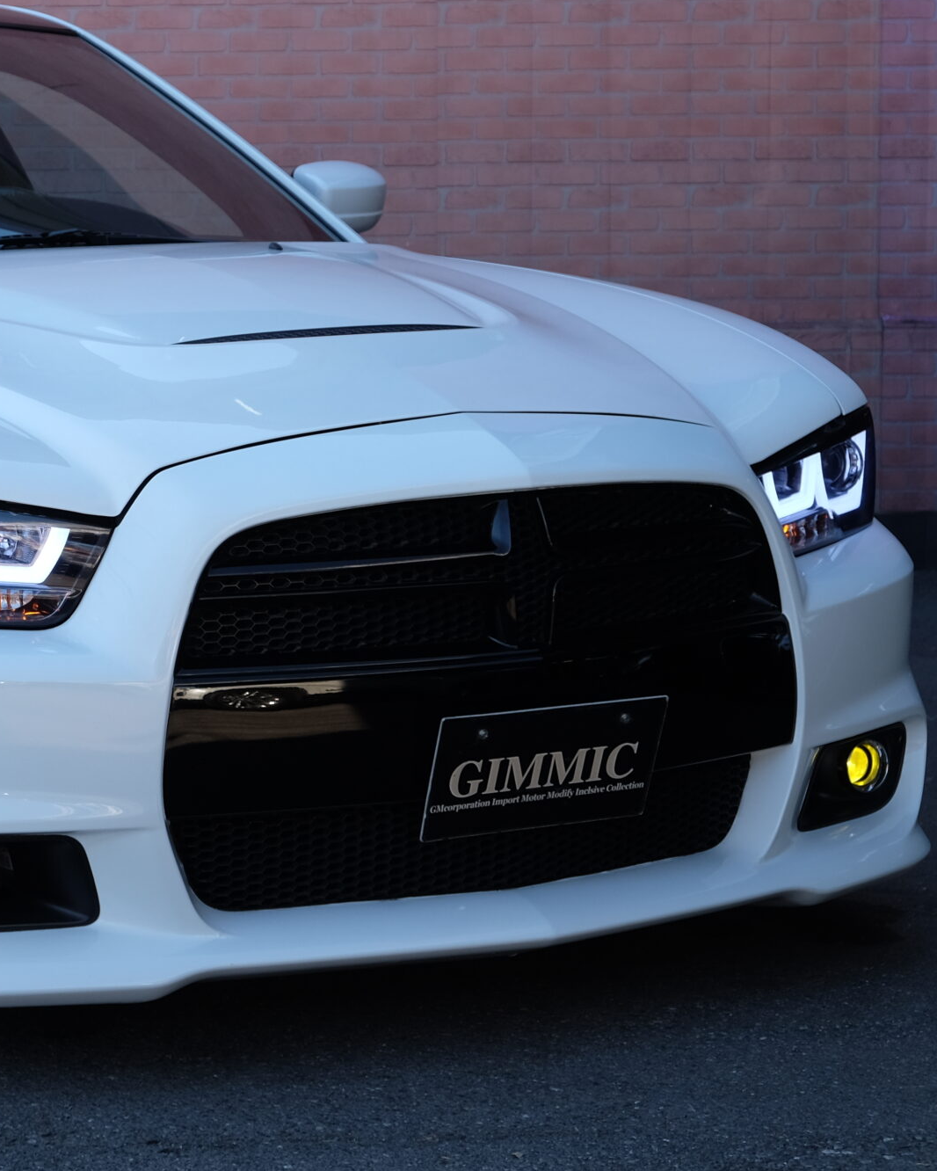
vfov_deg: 17.4
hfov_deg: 13.7
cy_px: 459
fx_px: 3812
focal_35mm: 110
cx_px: -83
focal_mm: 40.7
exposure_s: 1/170
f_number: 5.6
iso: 200
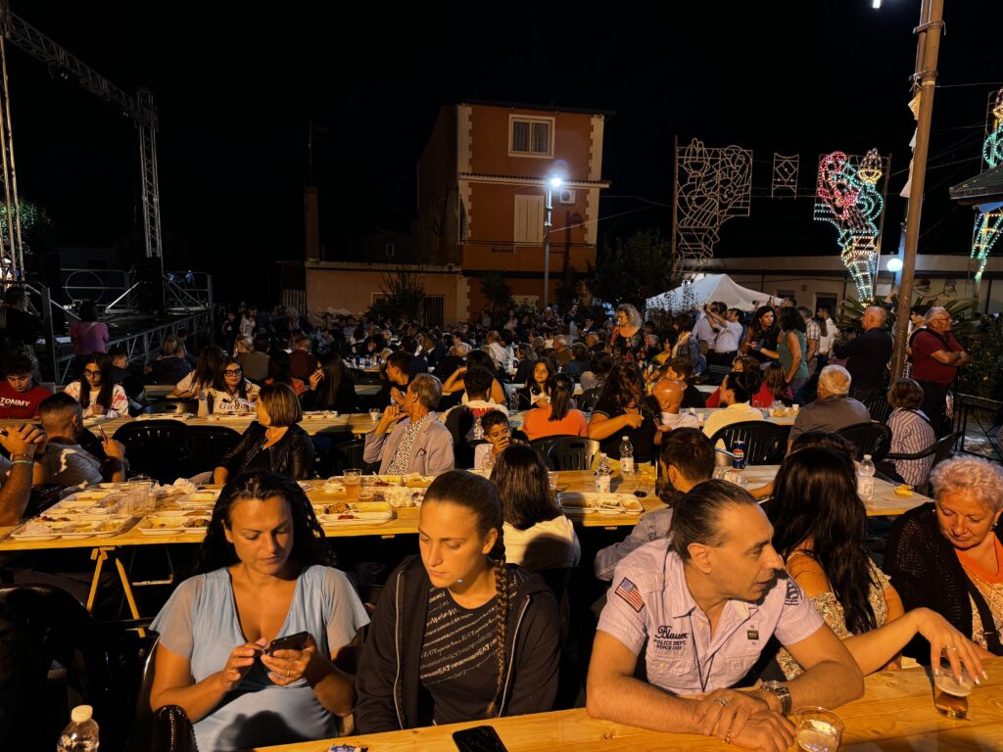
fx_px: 695
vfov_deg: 56.8
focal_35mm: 24
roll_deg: -1.2
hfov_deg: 71.6
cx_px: 502
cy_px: 376
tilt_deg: -9.2
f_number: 1.78
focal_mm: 6.76
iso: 200
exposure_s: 1/50
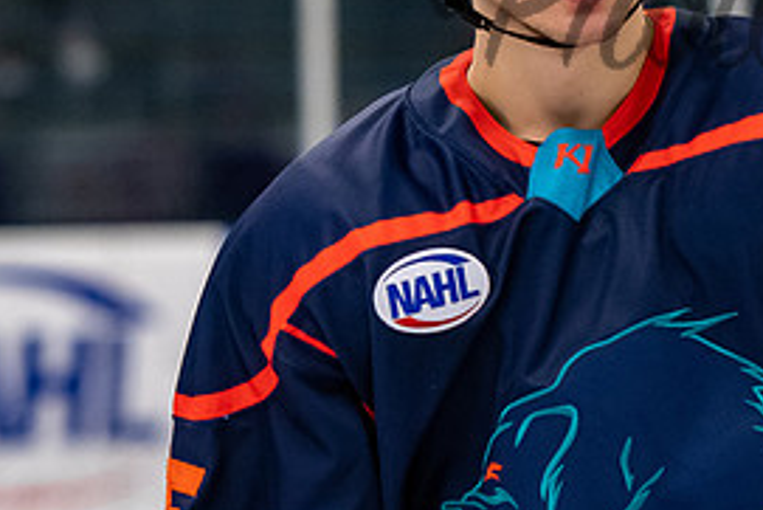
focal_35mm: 433
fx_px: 9182
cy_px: -10
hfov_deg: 4.8
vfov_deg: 3.2
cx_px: 695
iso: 2000
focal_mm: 125
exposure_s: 1/800
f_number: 3.2
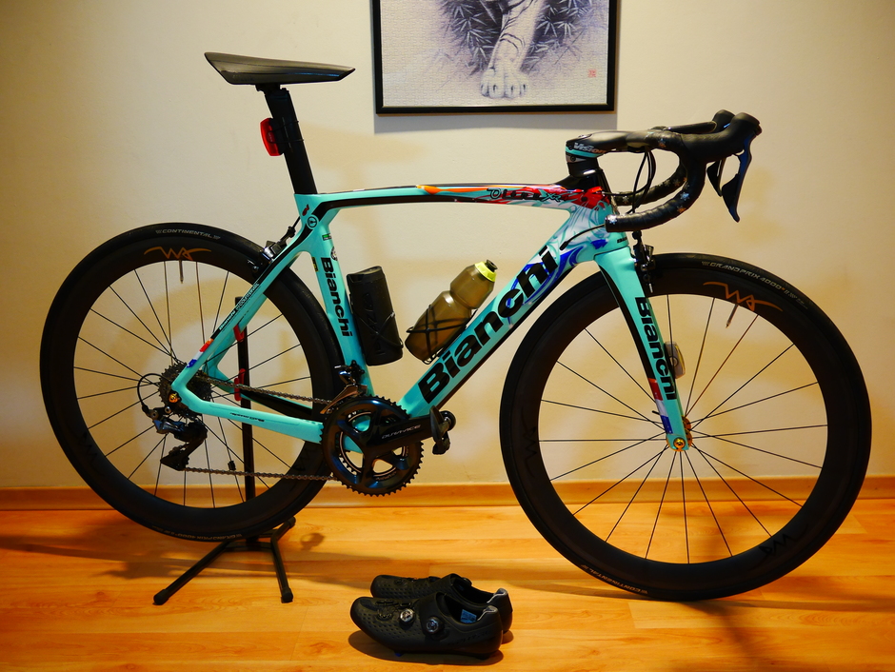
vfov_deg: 36.0
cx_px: 448
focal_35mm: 40
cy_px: 336
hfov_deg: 46.8
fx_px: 1035
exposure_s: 1/60
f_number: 1.7
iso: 800
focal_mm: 20
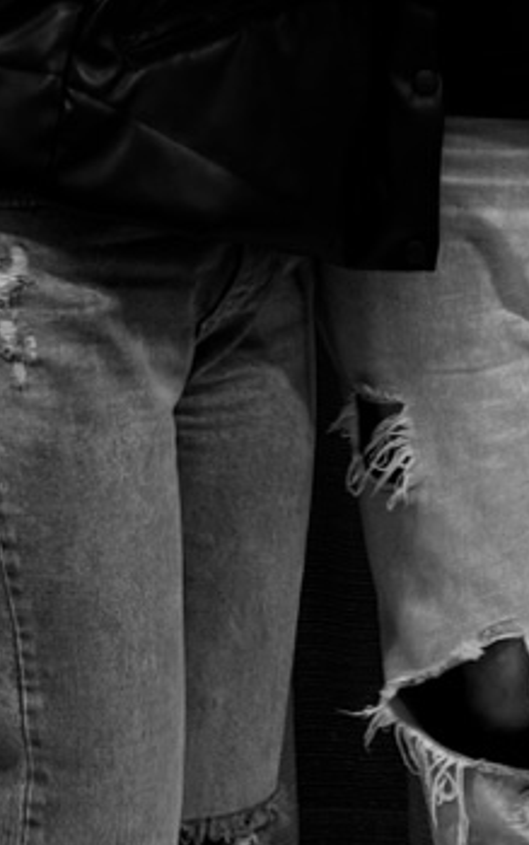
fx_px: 3434
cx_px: 444
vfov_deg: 13.4
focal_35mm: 149
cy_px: -336
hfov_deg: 8.8
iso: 250
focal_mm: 6.76
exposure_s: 1/33
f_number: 1.78
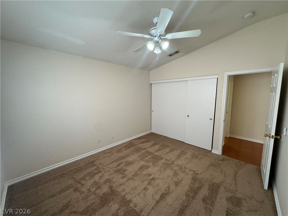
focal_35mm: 14
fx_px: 116
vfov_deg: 85.7
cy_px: 108
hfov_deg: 102.1
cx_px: 144
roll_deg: +0.1
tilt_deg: -6.1
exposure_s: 1/120
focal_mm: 2.22
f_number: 2.2
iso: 125
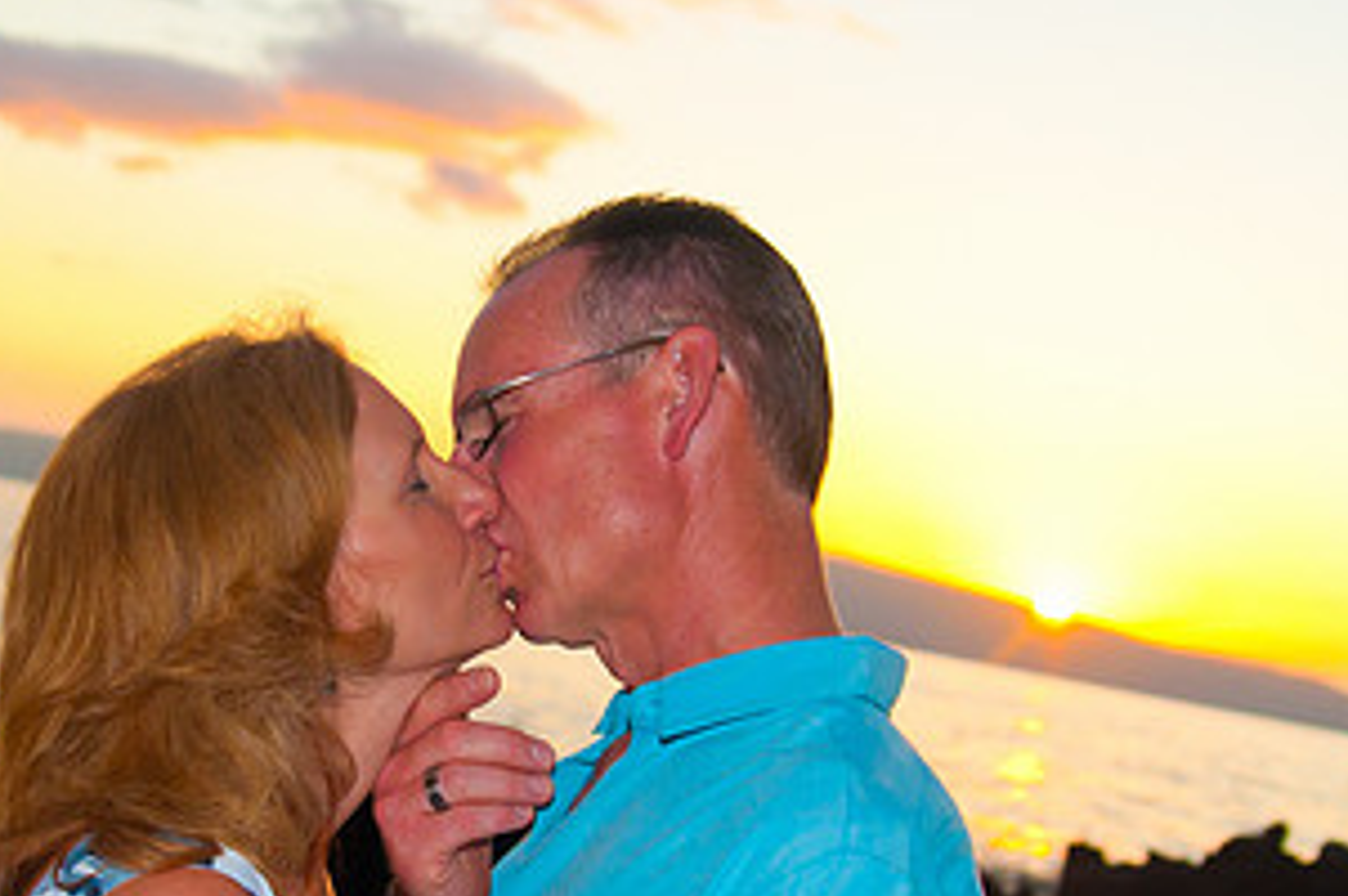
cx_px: 479
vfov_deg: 16.8
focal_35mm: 81
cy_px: 589
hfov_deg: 25.0
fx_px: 3030
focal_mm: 28
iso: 800
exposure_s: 1/1600
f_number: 2.8
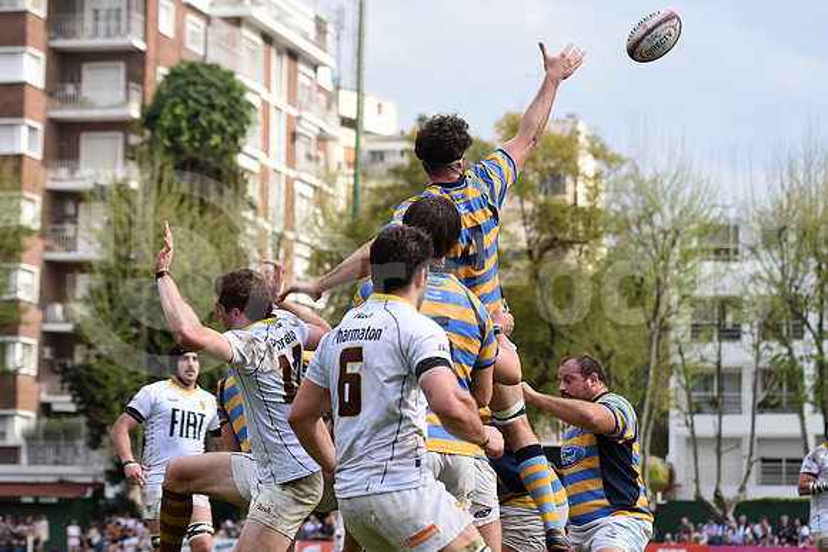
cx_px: 414
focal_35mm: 150
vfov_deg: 9.2
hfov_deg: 13.7
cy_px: 276
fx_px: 3451
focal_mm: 100
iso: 250
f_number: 3.5
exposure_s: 1/1000
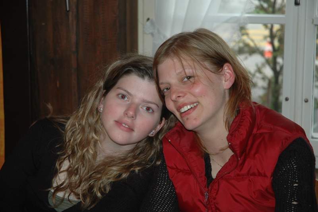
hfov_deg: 20.9
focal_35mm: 98
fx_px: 861
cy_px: 106
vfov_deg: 14.0
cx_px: 159
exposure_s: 1/60
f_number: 4.5
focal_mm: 65
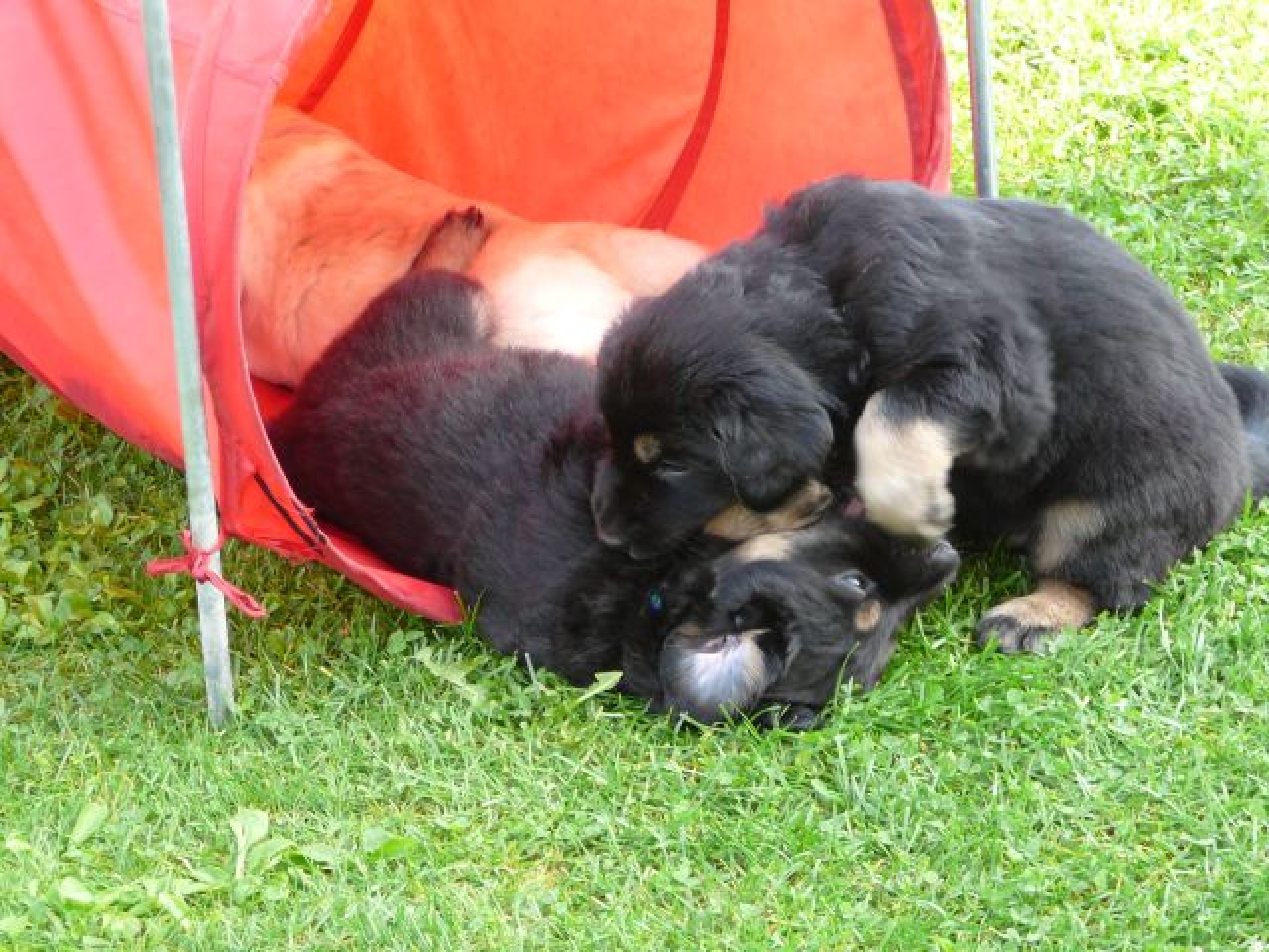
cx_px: 634
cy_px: 476
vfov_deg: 11.6
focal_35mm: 128
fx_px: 4692
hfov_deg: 15.4
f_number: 3.9
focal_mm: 19
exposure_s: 1/50
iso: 100
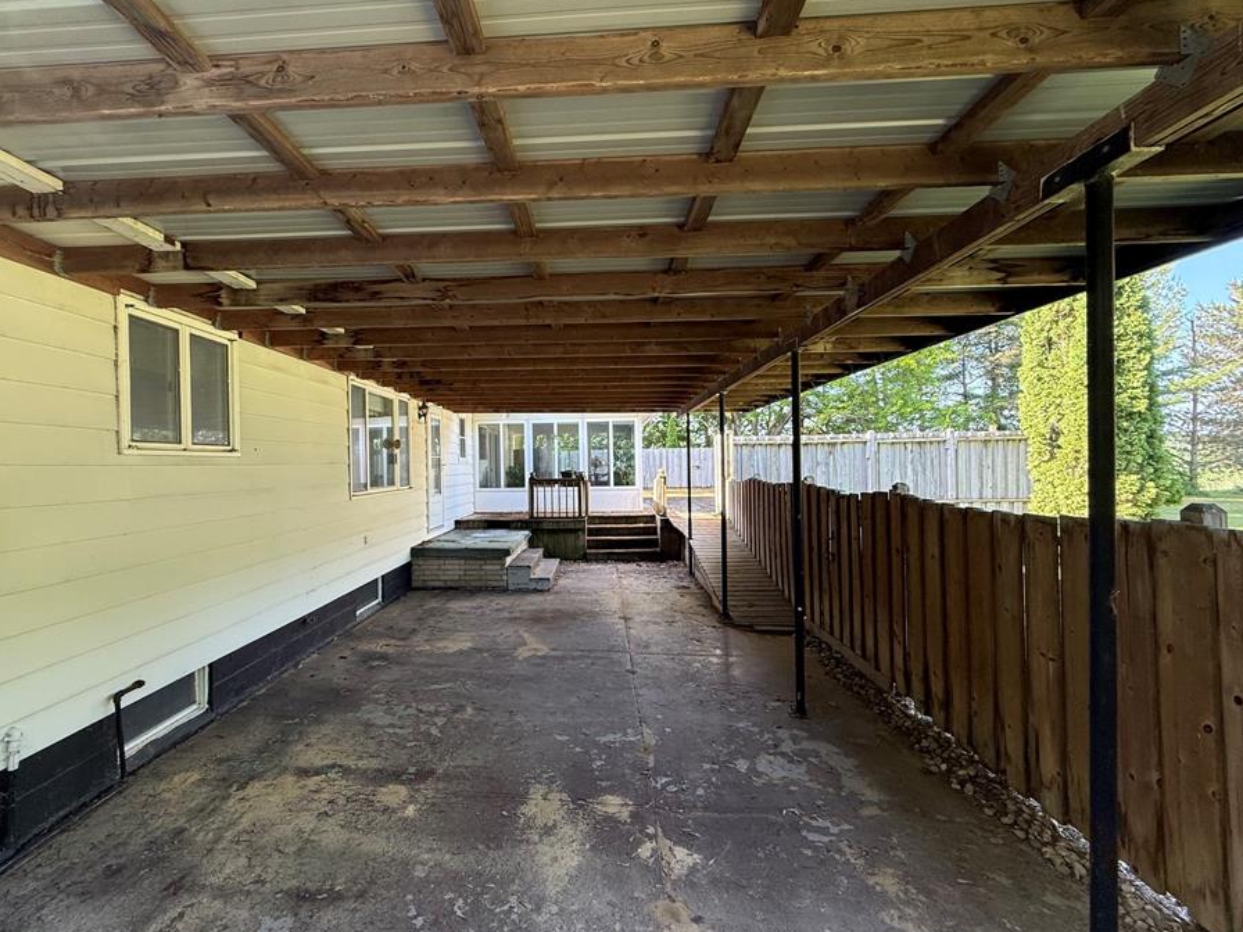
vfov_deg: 78.1
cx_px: 554
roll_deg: +0.9
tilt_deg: +0.6
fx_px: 575
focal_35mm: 16
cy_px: 458
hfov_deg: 94.1
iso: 125
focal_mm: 2.22
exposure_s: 1/99
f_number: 2.2
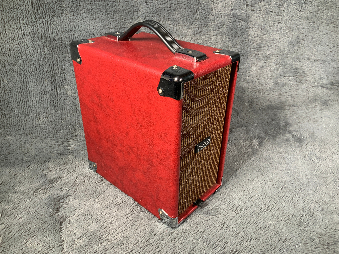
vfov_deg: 48.2
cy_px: 127
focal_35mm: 29
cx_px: 170
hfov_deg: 61.7
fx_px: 284
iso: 50
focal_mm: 3
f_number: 1.8
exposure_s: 1/50
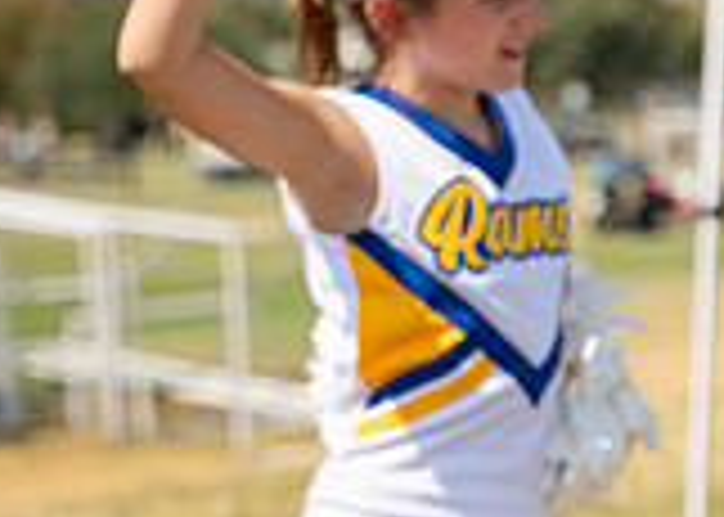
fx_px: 4565
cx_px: 1126
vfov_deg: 6.5
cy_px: 224
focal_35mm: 222
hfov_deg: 8.8
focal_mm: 52.1
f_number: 2.8
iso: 100
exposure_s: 1/2000
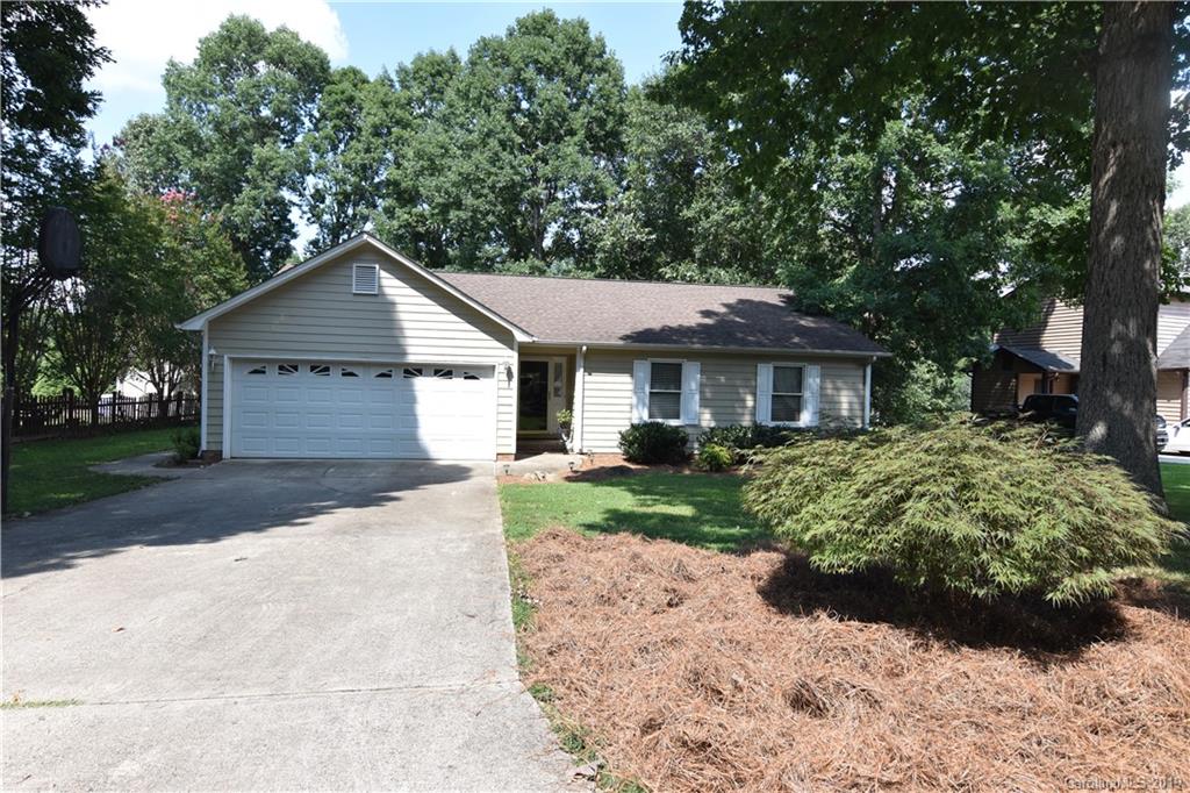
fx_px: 694
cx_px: 595
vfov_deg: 59.5
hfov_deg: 81.2
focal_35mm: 21
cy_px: 396
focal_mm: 14
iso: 200
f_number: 8
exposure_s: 1/250
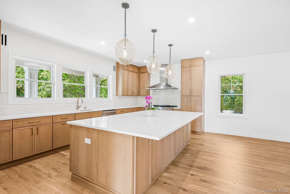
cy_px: 97
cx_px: 145
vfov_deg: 67.4
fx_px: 145
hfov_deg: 90.0
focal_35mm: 18
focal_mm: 18
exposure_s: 1/10
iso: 200
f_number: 9
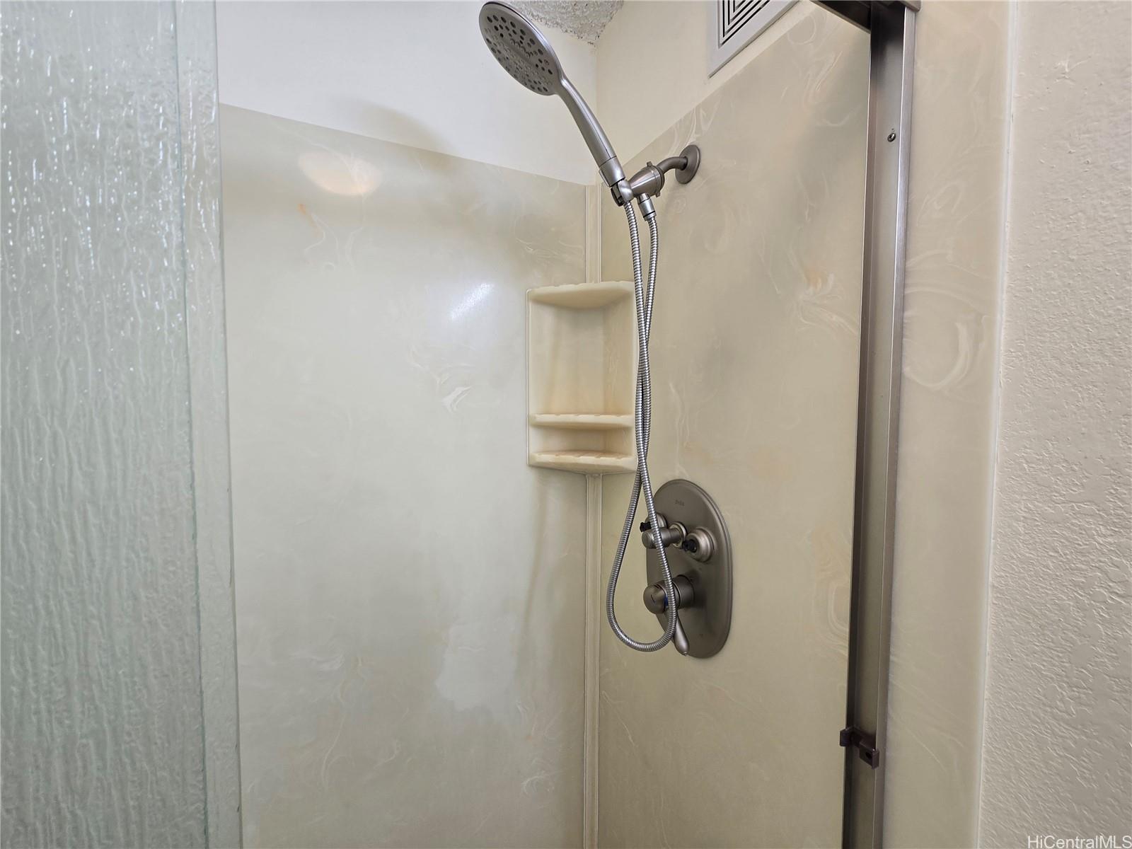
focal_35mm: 13
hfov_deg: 106.2
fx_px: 425
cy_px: 424
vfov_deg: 89.9
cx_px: 566
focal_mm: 2.2
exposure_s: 1/60
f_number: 2.2
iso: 50
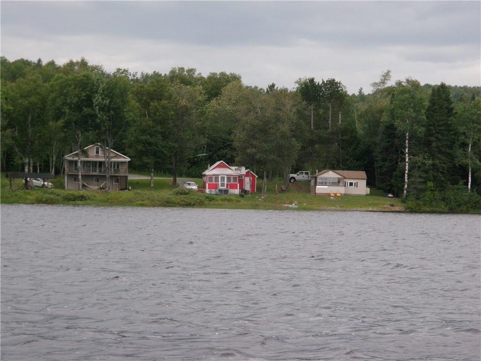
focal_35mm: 102
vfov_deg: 14.5
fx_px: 1417
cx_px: 240
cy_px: 180
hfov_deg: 19.3
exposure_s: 1/500
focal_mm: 18.2
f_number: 5.1
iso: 320
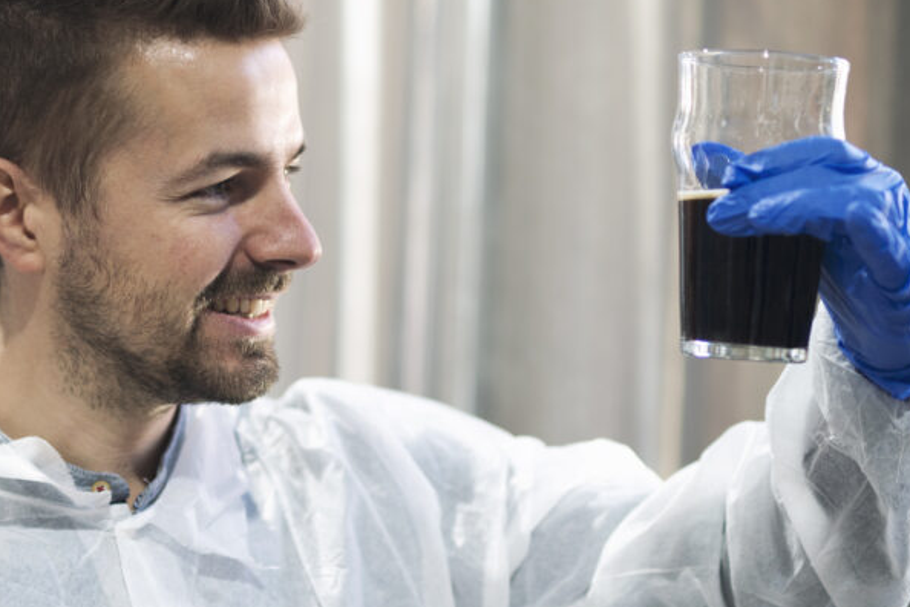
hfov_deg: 20.1
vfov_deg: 13.5
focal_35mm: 101
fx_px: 2553
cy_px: 238
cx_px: 278
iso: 500
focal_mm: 50
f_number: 1.8
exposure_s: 1/200
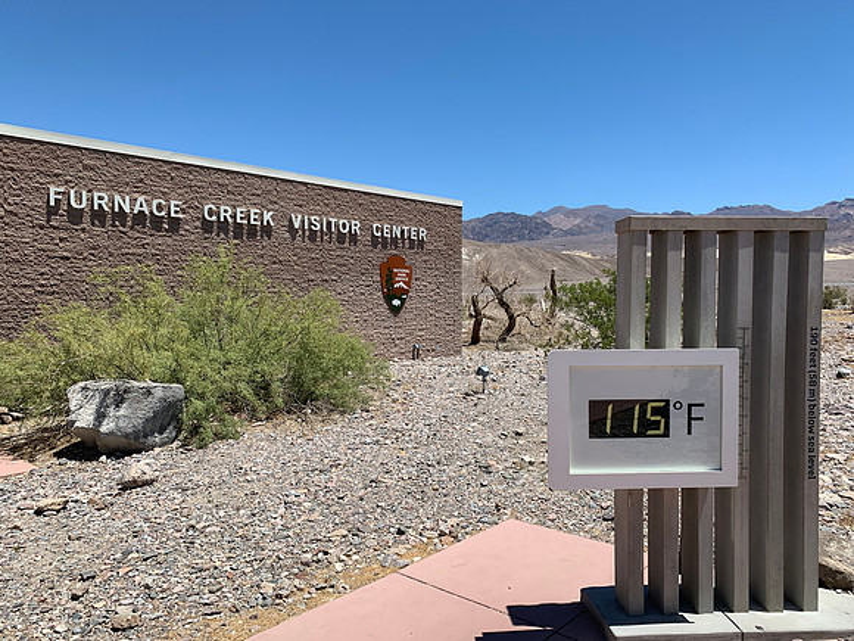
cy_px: 320
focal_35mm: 26
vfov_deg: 53.1
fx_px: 641
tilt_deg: -2.1
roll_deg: -0.3
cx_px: 427
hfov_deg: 67.3
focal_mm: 4.25
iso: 25
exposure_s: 1/2994
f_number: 1.8
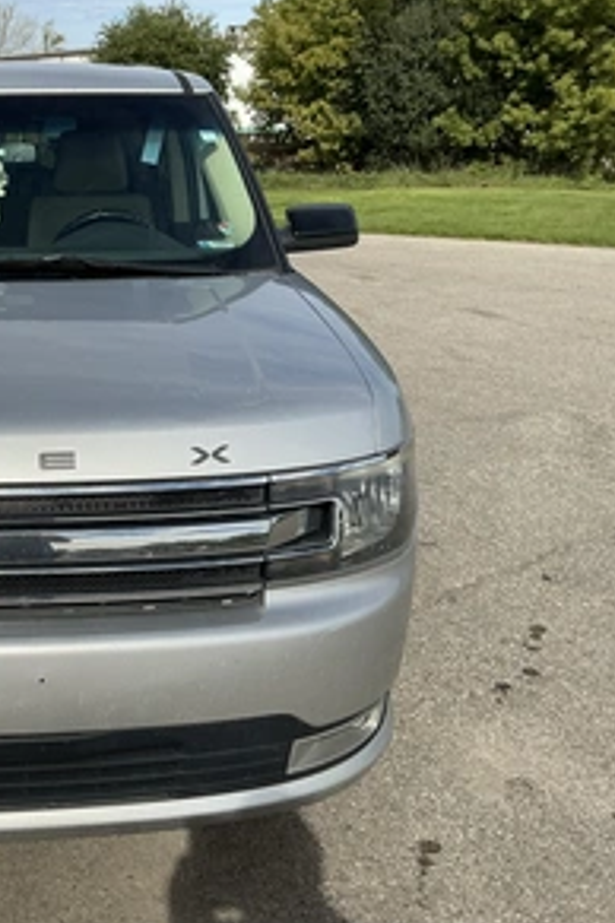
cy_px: 457
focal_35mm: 40
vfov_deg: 48.5
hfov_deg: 31.1
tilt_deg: -17.4
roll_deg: -0.7
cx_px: 6
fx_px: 1025
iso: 25
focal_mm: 3
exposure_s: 1/2959
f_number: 1.8
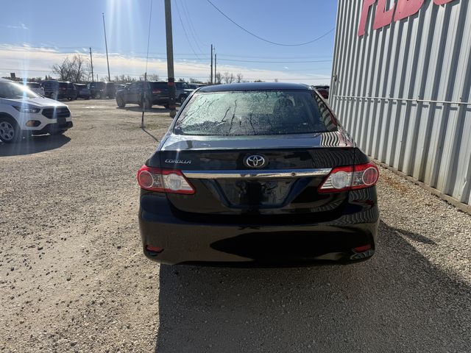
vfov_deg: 56.8
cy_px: 176
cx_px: 236
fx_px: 327
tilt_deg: -14.5
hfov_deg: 71.6
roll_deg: -0.7
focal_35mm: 24
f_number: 1.78
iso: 80
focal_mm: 6.76
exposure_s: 1/5714
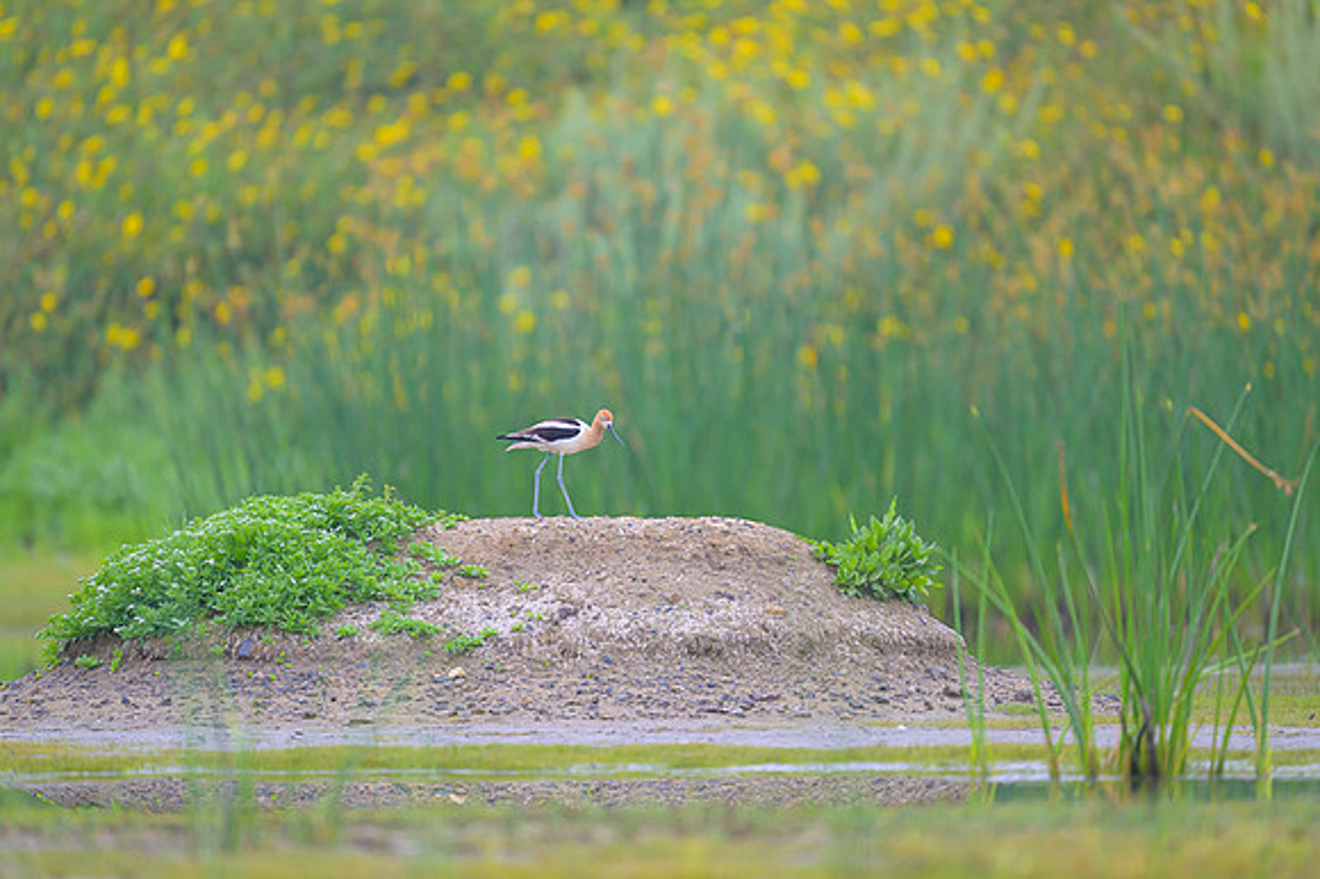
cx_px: 660
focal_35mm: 560
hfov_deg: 3.7
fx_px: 20521
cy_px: 440
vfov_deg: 2.5
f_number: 4
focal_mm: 560
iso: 800
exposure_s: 1/640
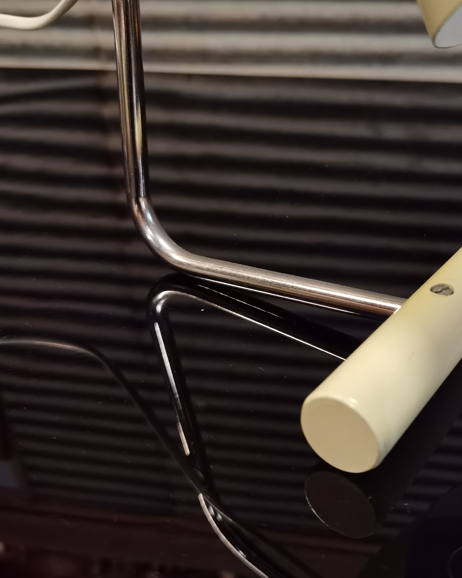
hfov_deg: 37.8
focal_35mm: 38
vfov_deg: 47.9
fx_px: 649
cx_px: 366
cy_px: 288
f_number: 1.9
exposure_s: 1/20
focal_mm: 6.71
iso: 800
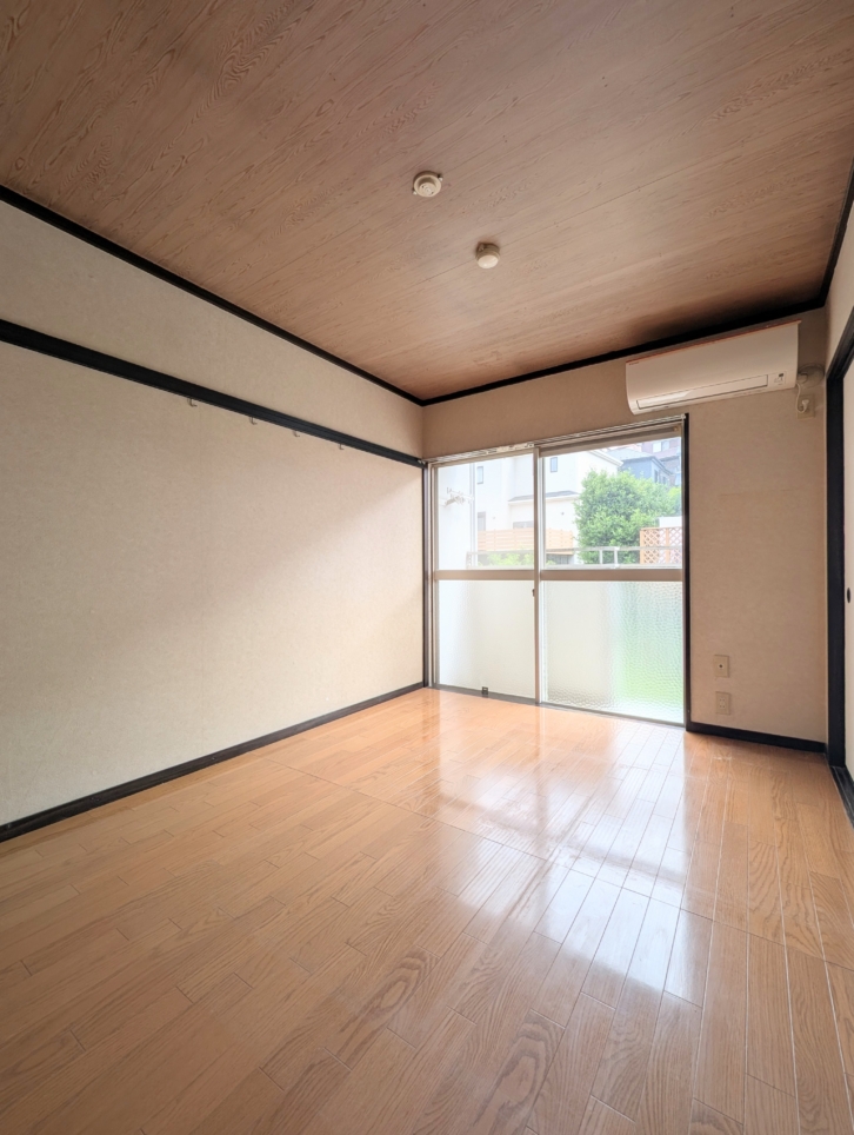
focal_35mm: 13
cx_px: 427
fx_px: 426
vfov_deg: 106.1
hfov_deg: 90.1
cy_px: 568
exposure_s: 1/274
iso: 48
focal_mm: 1.95
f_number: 2.2
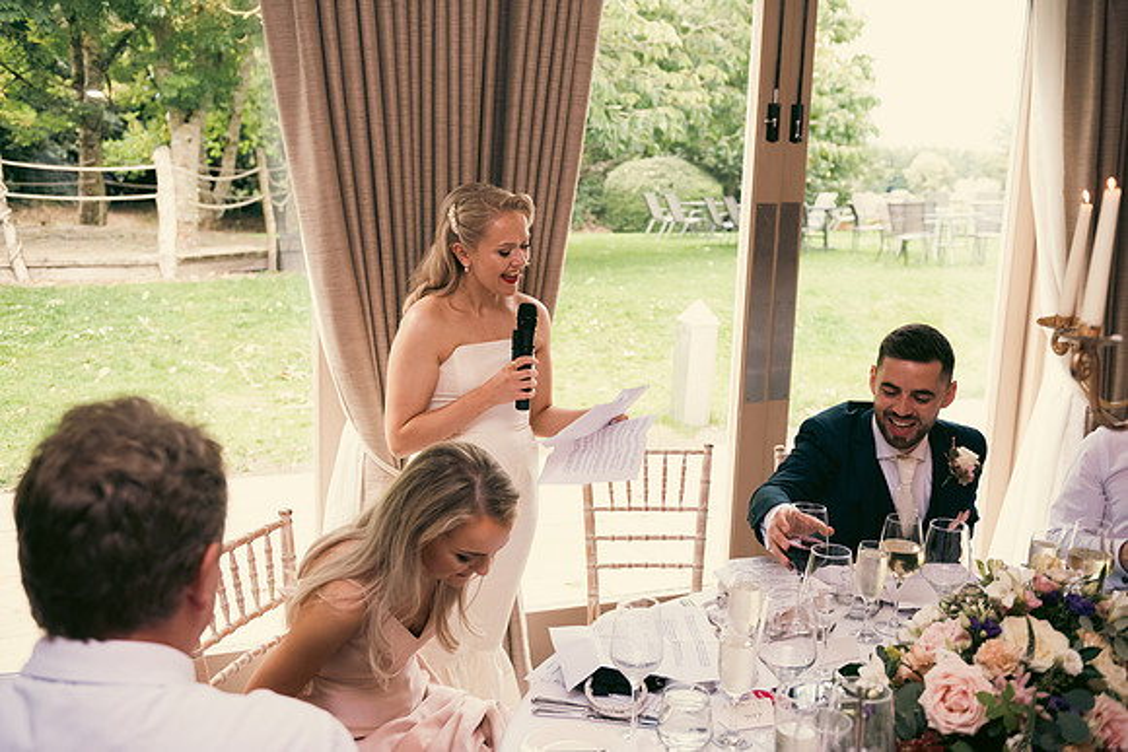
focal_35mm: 35
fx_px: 1097
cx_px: 564
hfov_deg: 54.4
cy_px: 376
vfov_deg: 37.9
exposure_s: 1/160
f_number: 3.5
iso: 640
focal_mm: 35
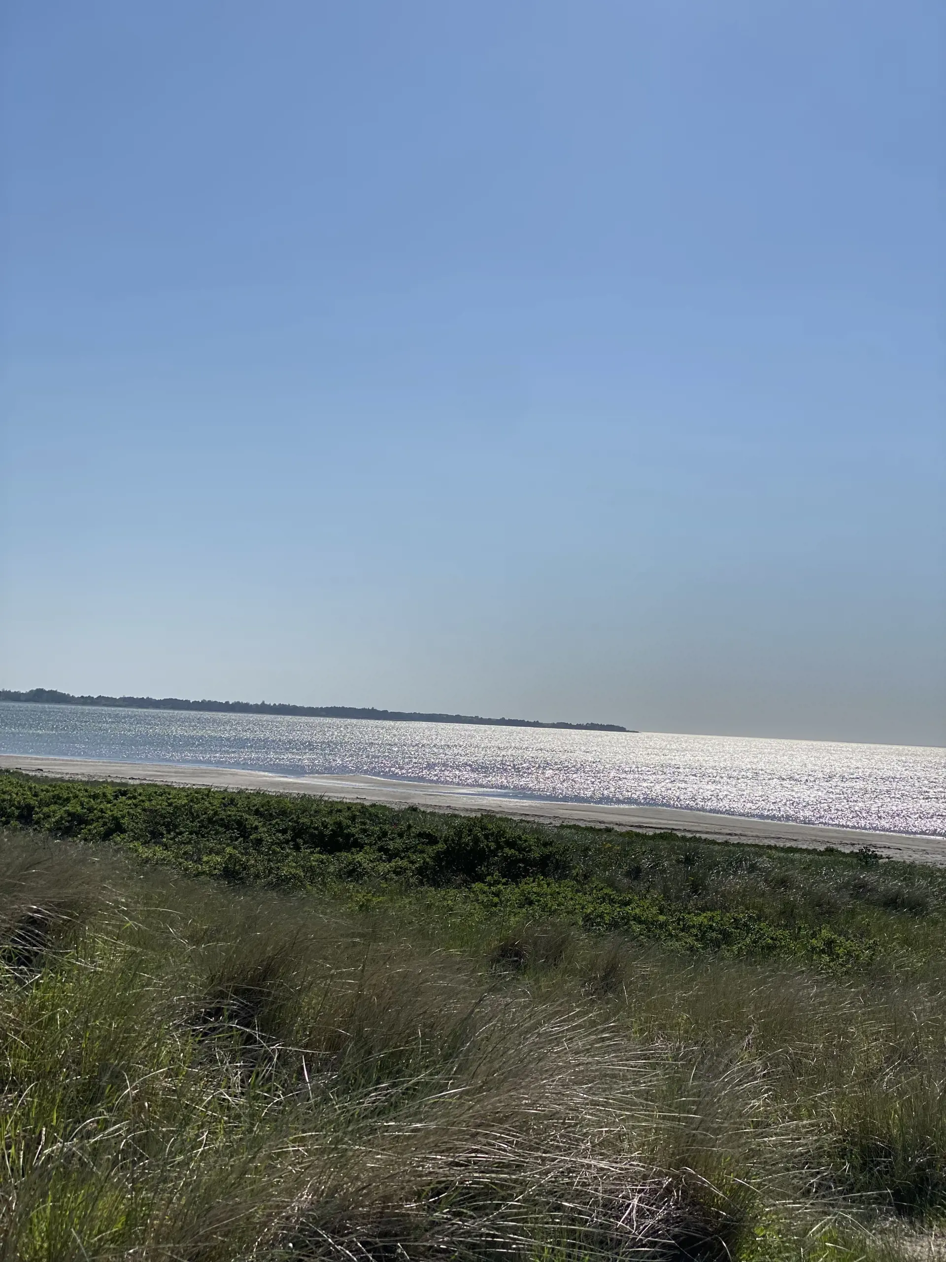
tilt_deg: +4.0
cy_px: 631
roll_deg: -3.4
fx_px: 1895
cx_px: 473
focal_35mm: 52
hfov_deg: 28.0
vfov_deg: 36.8
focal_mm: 6
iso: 25
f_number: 2
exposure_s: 1/6849
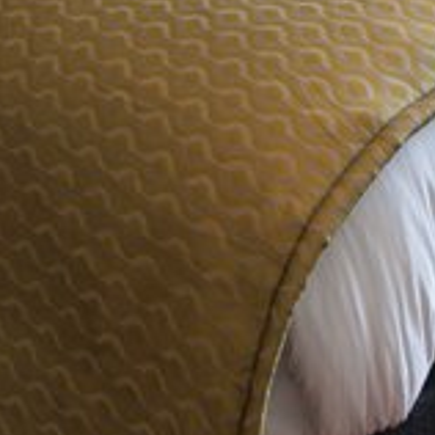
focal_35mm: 103
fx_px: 1464
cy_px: -285
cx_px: 454
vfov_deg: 15.2
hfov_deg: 16.5
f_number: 11
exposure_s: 1.6
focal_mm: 24
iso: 100
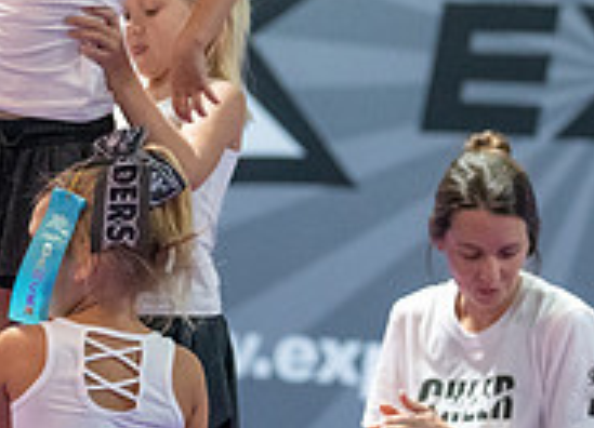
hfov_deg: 10.4
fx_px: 3267
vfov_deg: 7.5
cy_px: 273
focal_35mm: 193
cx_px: 269
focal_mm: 50
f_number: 1.8
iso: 4000
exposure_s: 1/1000
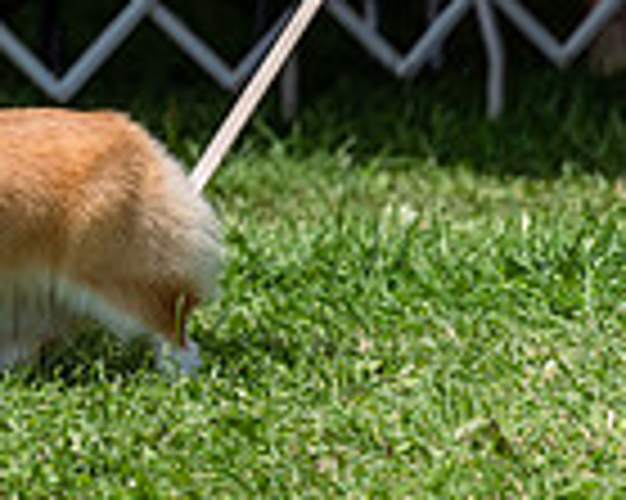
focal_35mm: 884
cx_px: -466
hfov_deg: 2.2
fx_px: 16367
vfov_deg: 1.7
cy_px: -288
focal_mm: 194
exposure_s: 1/1000
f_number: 4.5
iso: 100
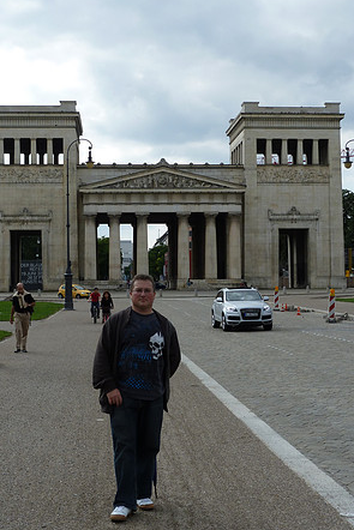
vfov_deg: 36.2
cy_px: 265
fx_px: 811
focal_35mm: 55
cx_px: 164
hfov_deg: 24.6
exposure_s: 1/400
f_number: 4.5
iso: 80
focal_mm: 8.5
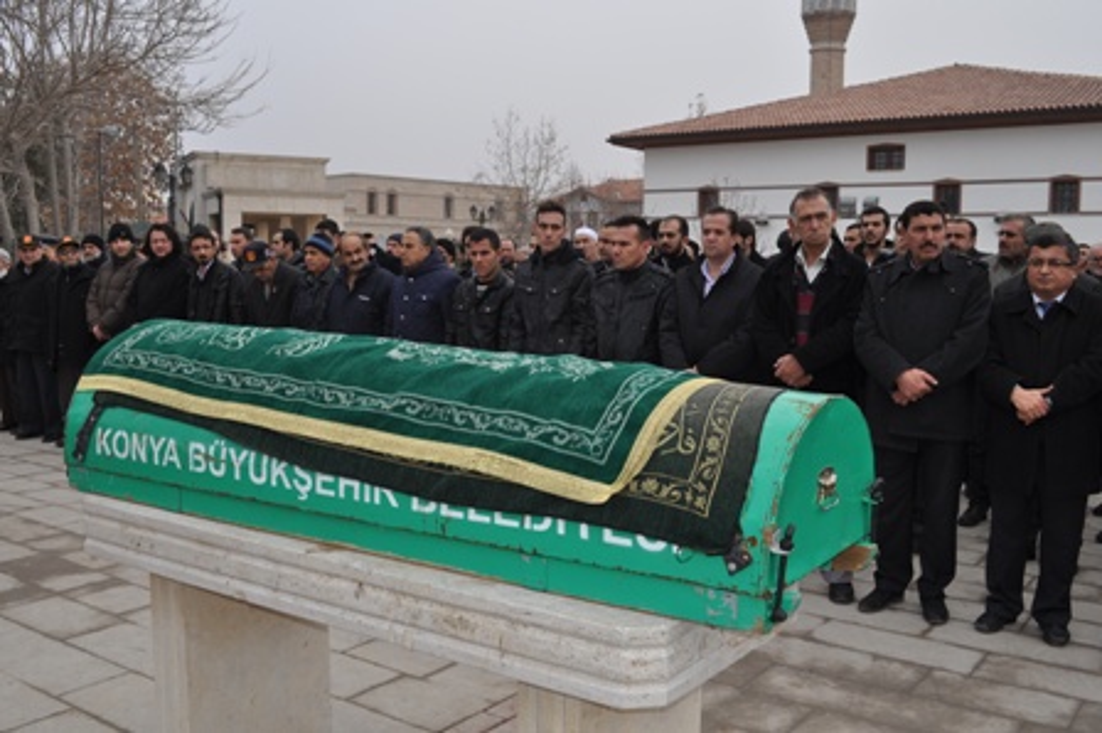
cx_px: 551
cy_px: 366
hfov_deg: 53.2
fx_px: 1101
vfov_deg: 36.8
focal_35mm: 36
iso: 200
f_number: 8
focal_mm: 24
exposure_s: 1/200
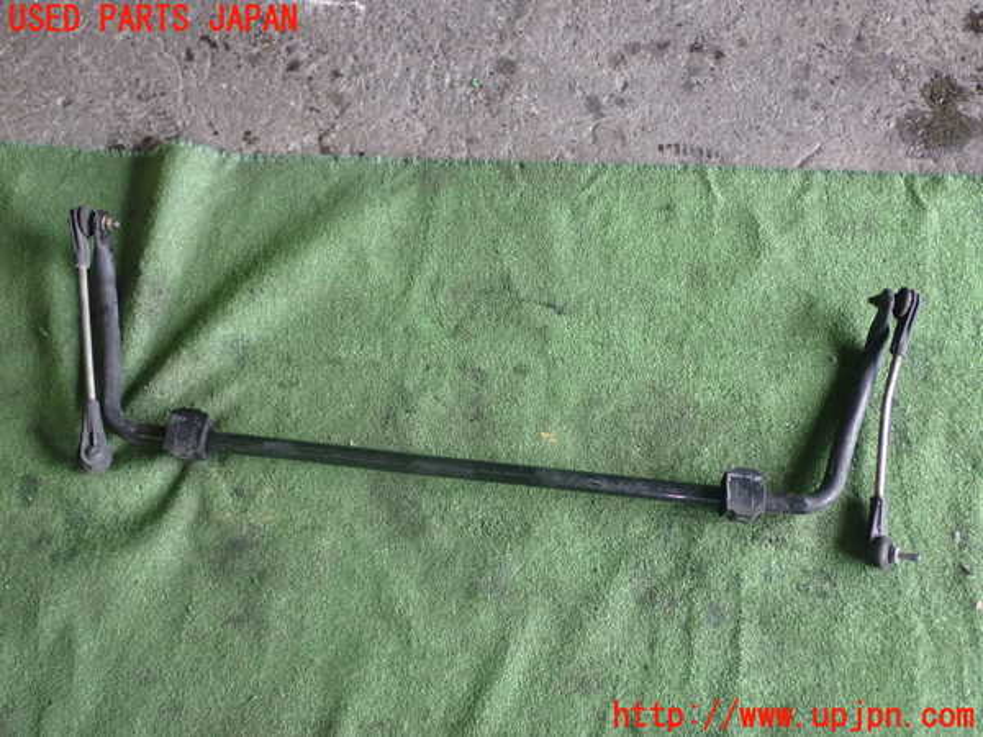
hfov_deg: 49.0
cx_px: 492
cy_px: 368
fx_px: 1079
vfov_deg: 37.7
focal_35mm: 38
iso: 400
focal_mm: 6.83
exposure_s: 1/40
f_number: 2.7
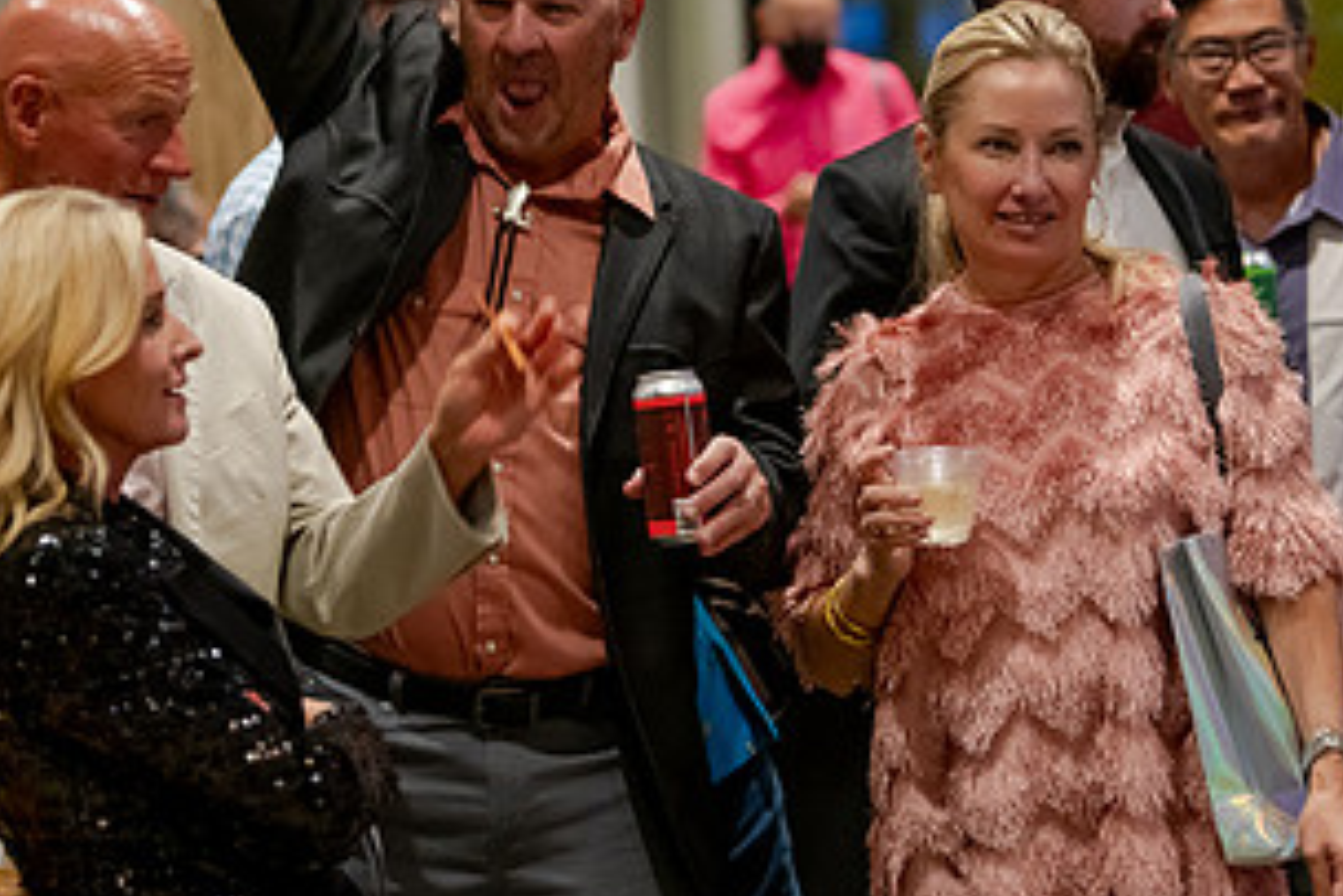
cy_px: 254
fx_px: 6121
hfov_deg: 12.5
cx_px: 667
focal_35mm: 164
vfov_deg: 8.4
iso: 3200
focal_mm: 86
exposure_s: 1/125
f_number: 2.8
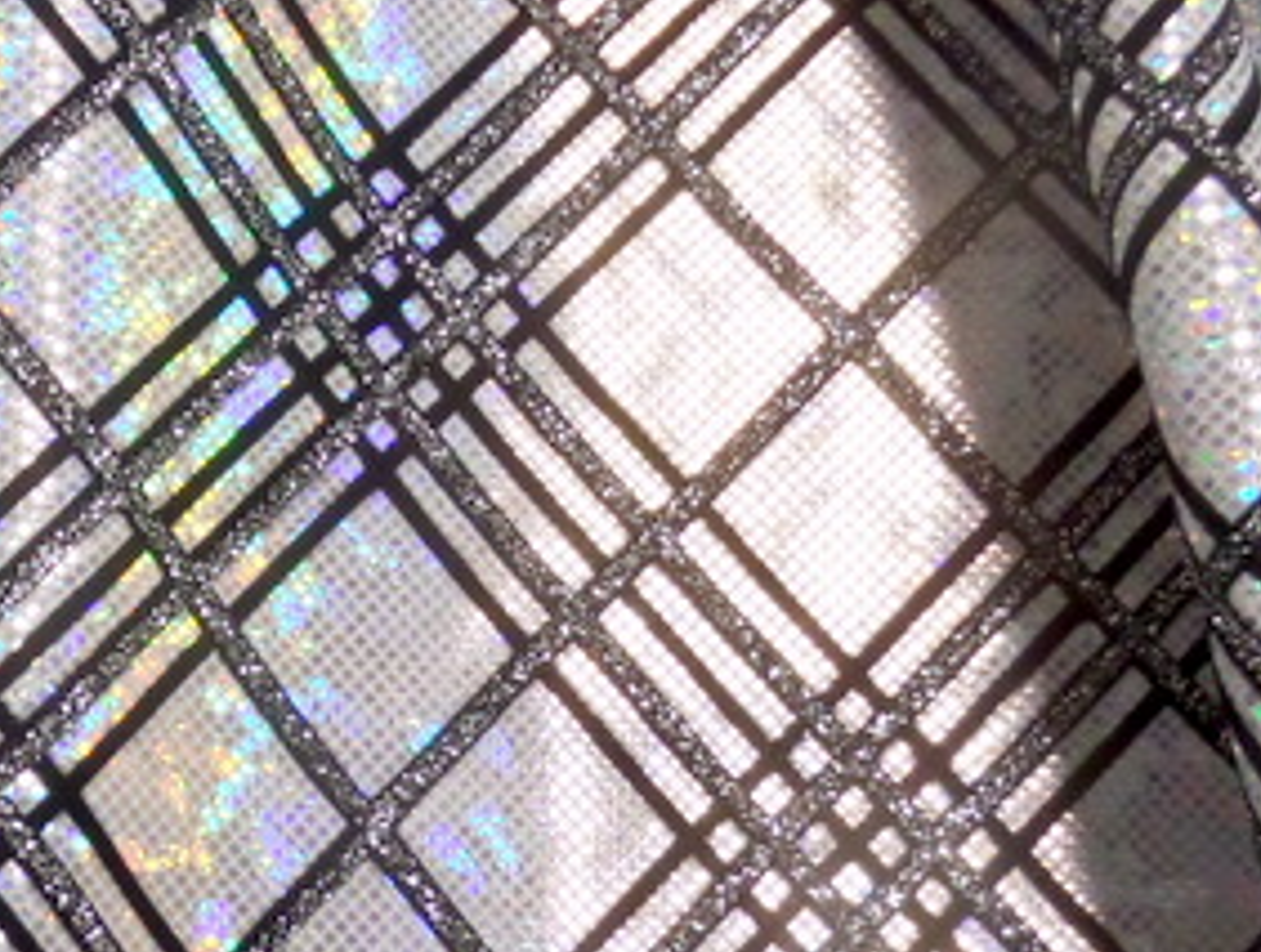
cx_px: 201
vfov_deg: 21.6
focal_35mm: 68
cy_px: 666
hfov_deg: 27.7
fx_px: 2483
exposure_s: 1/30
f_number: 3.2
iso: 320
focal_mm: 4
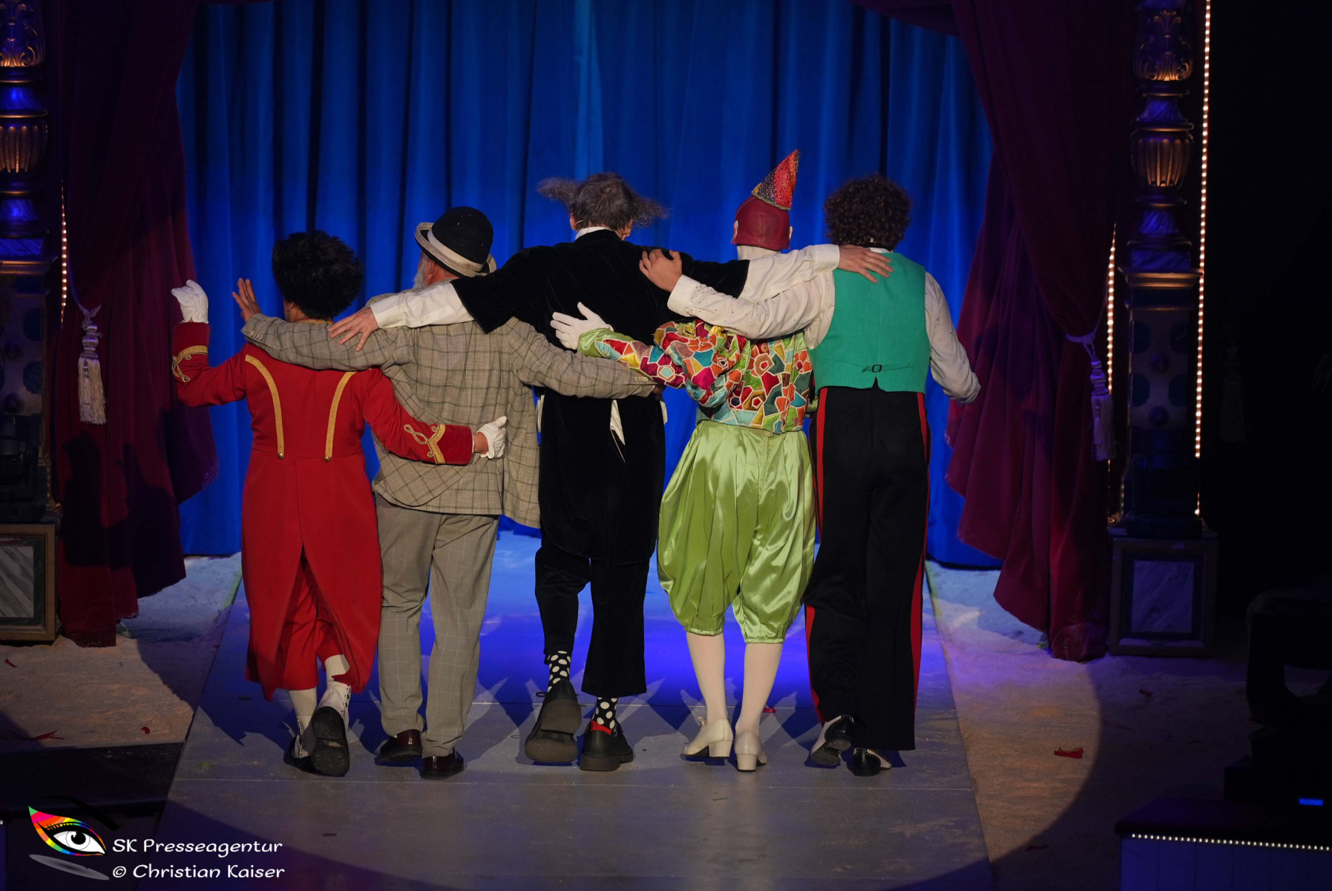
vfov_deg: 6.1
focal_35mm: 225
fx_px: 8331
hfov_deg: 9.1
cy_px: 446
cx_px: 666
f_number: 2.8
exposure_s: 1/250
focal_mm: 150
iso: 640
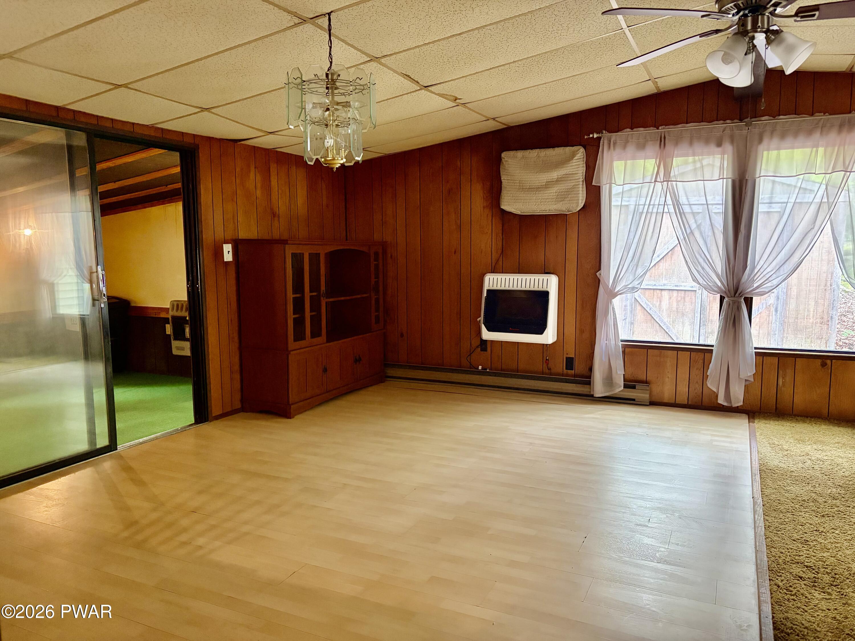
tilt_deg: -7.0
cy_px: 320
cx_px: 428
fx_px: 642
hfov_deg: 67.3
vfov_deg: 53.1
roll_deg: +0.4
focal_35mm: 26
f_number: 1.6
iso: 500
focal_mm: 5.96
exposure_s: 1/60
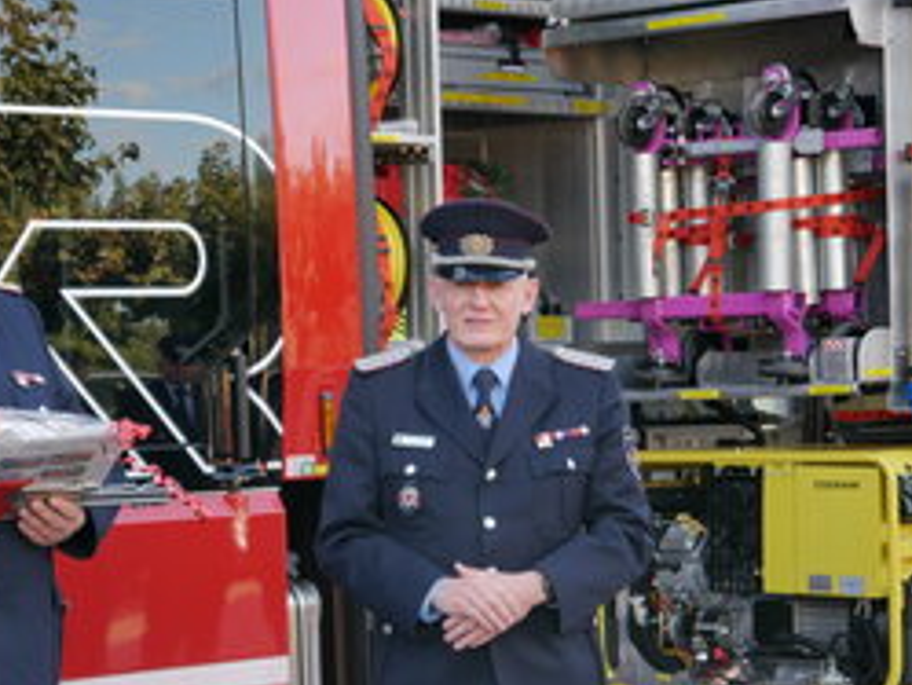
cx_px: 209
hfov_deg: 14.5
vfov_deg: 11.0
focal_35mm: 135
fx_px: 3558
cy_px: 451
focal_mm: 42
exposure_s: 1/100
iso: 250
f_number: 5.6
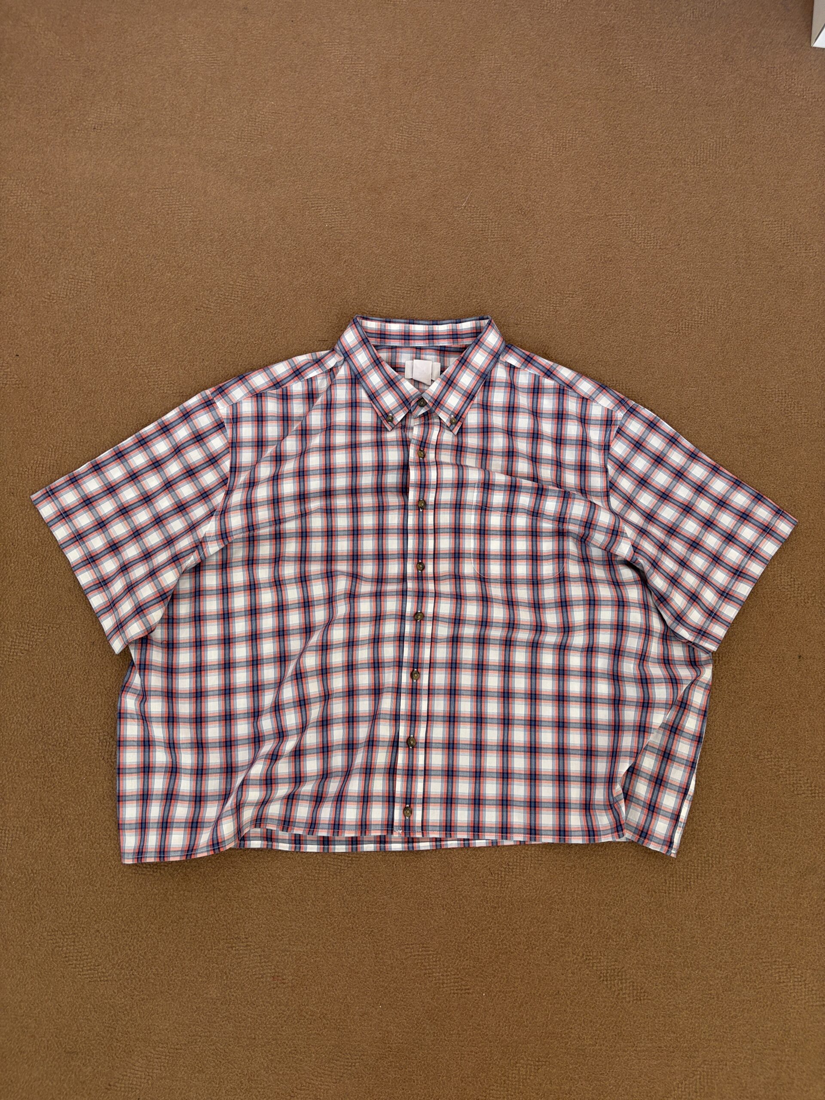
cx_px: 412
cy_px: 550
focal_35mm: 26
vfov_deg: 67.3
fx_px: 826
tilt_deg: -79.8
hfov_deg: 53.1
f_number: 1.6
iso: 50
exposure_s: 1/122
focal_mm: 5.96
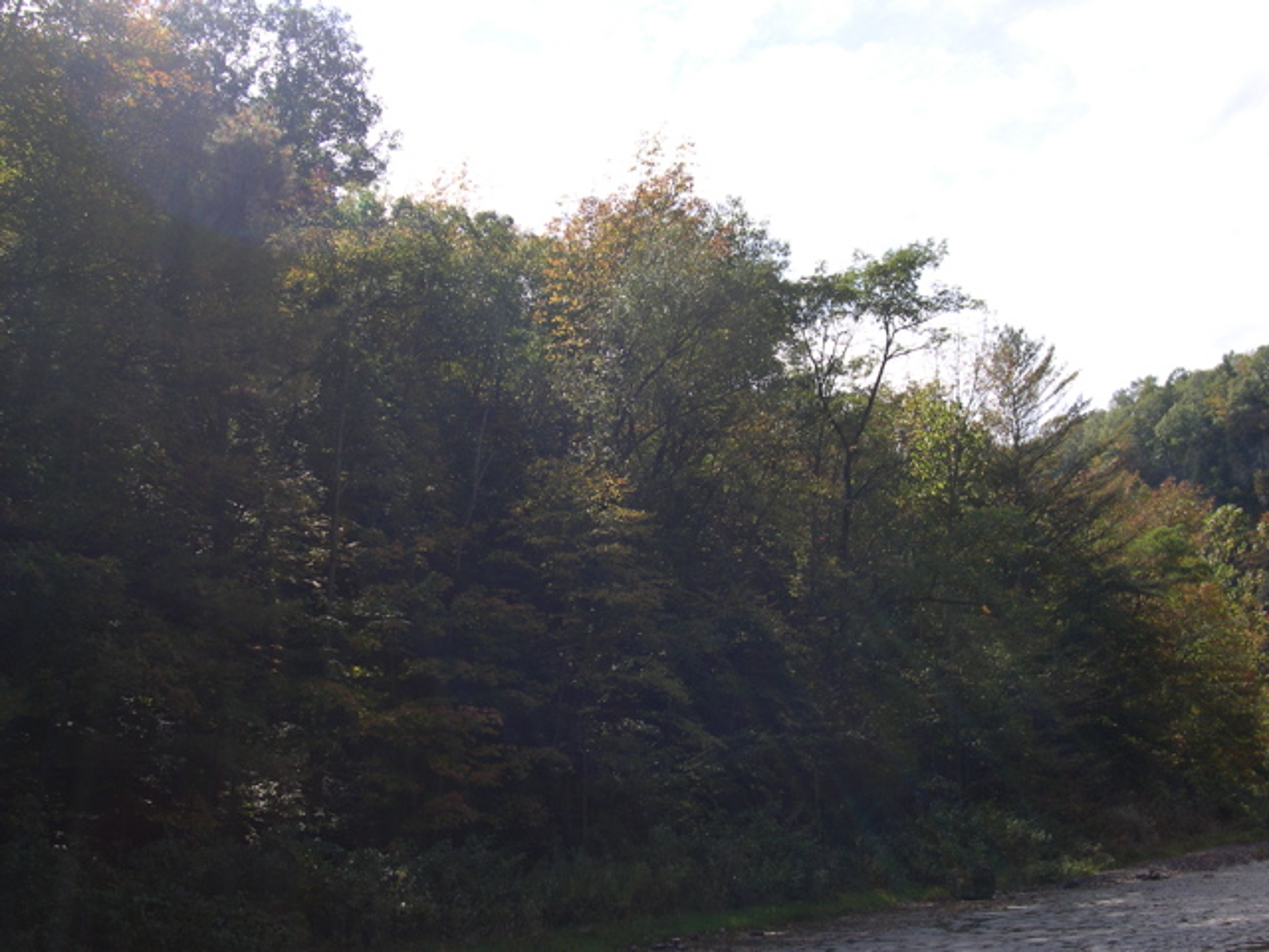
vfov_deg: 37.7
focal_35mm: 38
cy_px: 476
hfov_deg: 49.0
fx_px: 1393
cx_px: 634
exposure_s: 1/141
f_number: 7.6
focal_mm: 8
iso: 100
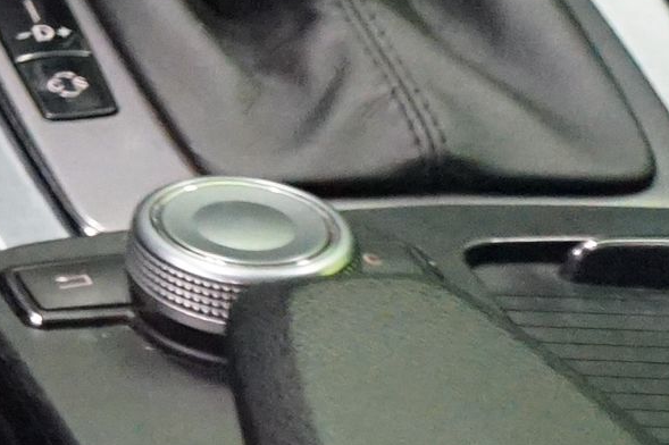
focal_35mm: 214
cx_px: -1411
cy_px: -906
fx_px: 3974
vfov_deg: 5.9
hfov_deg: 8.1
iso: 6400
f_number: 4
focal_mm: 32
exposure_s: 1/25
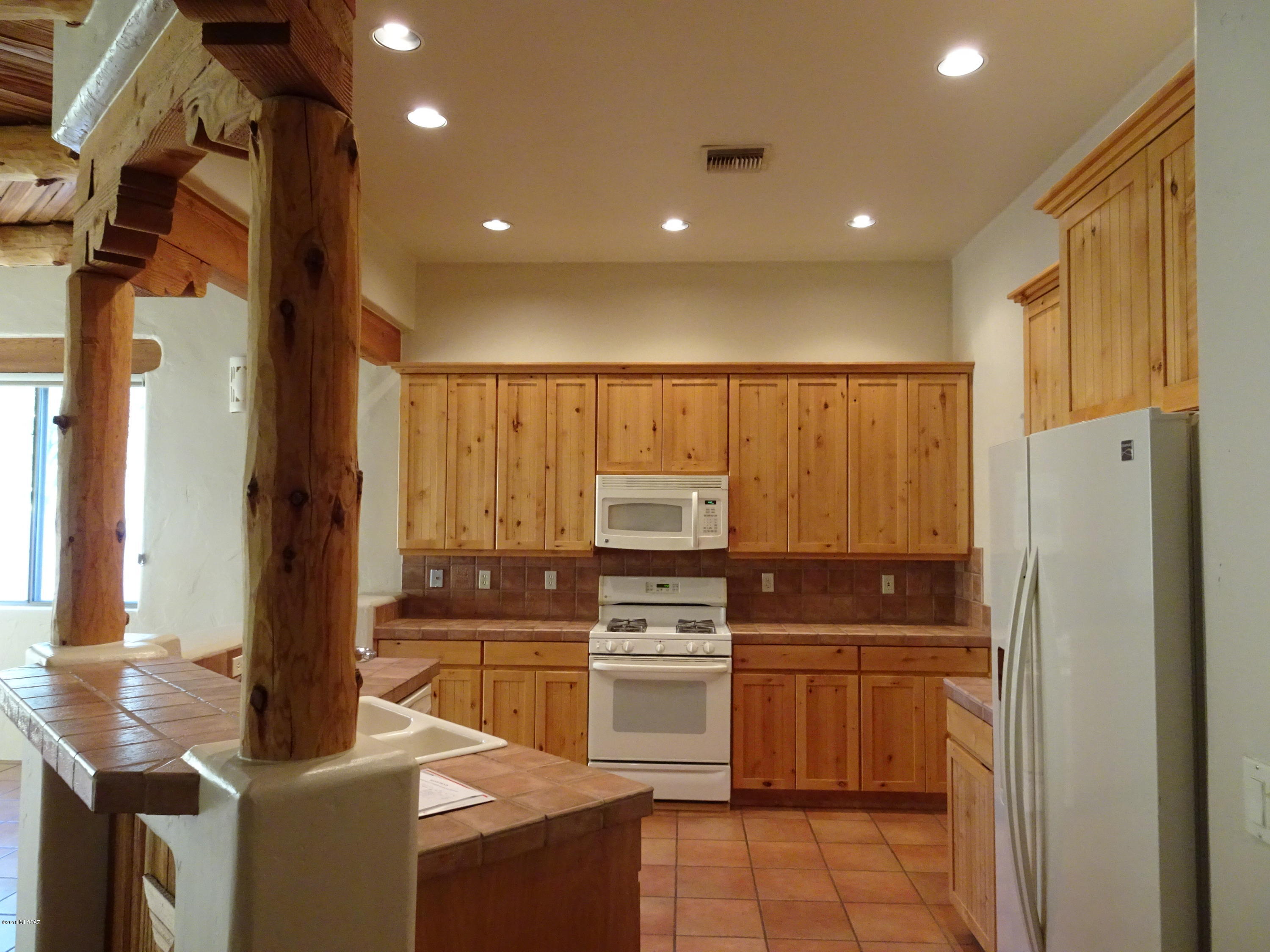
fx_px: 881
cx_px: 635
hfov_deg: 71.6
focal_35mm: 24
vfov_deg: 56.8
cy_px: 476
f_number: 3.5
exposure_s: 1/30
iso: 640
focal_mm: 4.1
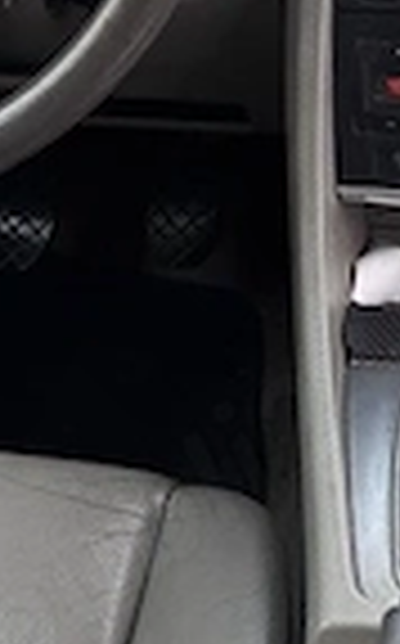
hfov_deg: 12.0
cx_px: 440
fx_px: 1872
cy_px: -225
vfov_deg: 18.0
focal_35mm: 107
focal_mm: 6.76
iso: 64
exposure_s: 1/228
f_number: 1.78
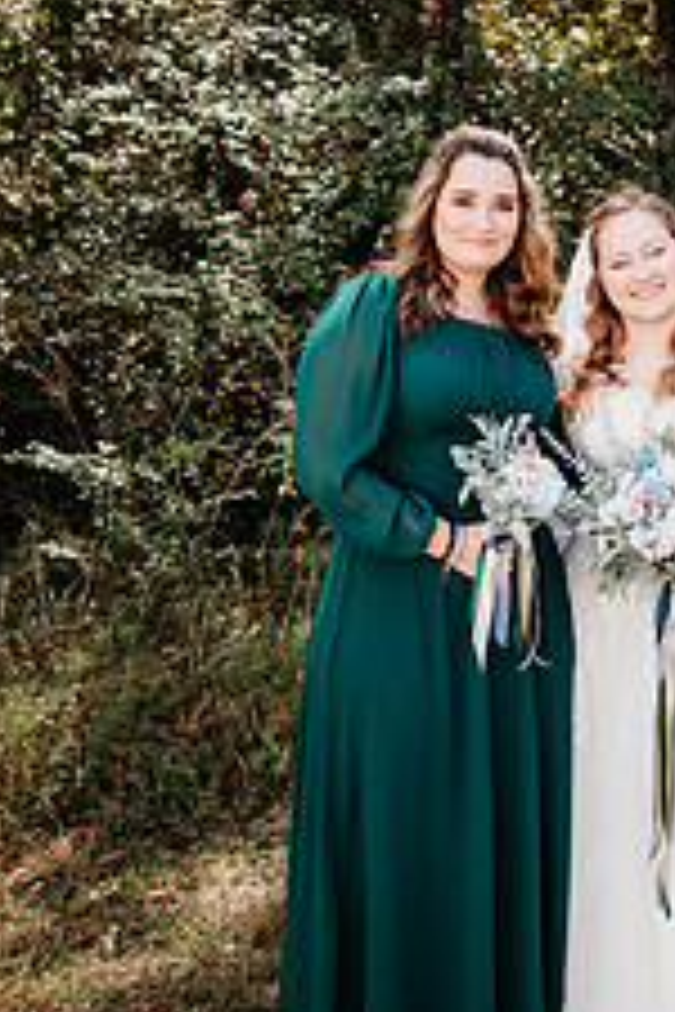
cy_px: 360
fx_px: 1350
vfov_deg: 40.7
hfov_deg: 26.7
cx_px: 657
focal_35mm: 48
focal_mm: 24
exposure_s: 1/800
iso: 100
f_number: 2.2
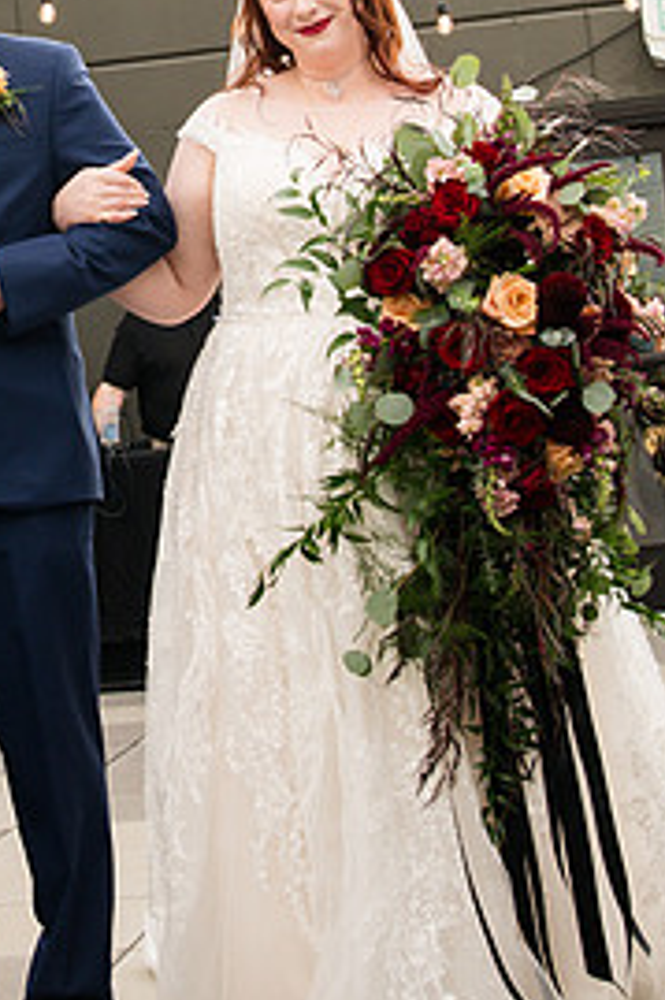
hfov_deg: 12.6
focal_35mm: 107
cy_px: 15
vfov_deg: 18.6
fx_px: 2968
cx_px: -57
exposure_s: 1/400
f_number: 4
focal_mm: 27
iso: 320
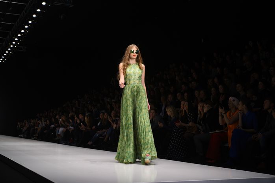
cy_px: 92
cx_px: 138
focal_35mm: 50
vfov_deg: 27.0
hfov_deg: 39.6
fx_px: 382
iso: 400
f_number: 5
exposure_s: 1/100
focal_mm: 50
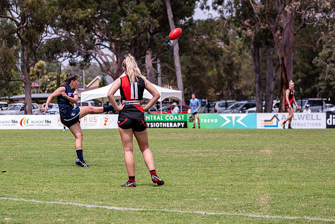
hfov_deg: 11.2
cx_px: 130
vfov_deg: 7.5
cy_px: 137
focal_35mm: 183
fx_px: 1707
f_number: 6.3
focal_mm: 150
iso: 800
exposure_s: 1/2500
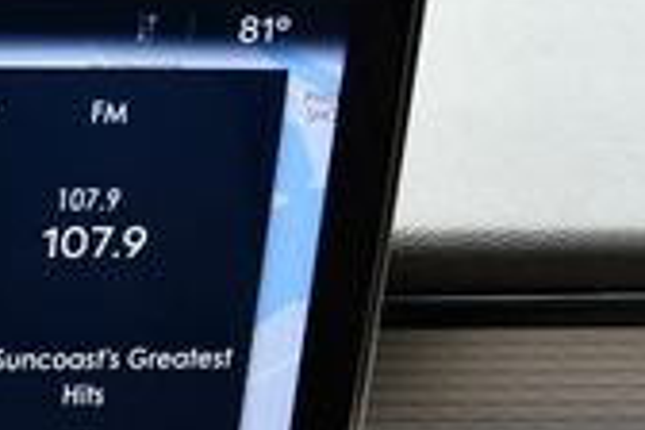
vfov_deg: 9.9
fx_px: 2454
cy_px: 426
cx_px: -572
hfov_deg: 13.3
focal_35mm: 137
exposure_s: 1/250
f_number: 4.5
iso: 400
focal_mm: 18
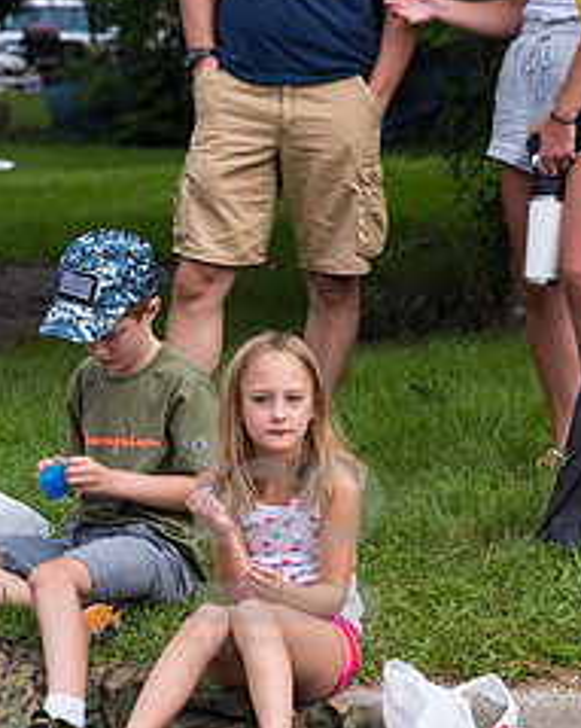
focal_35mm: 223
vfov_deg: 8.7
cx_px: 289
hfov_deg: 6.9
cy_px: 544
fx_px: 4796
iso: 360
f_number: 6.3
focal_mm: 98
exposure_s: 1/500
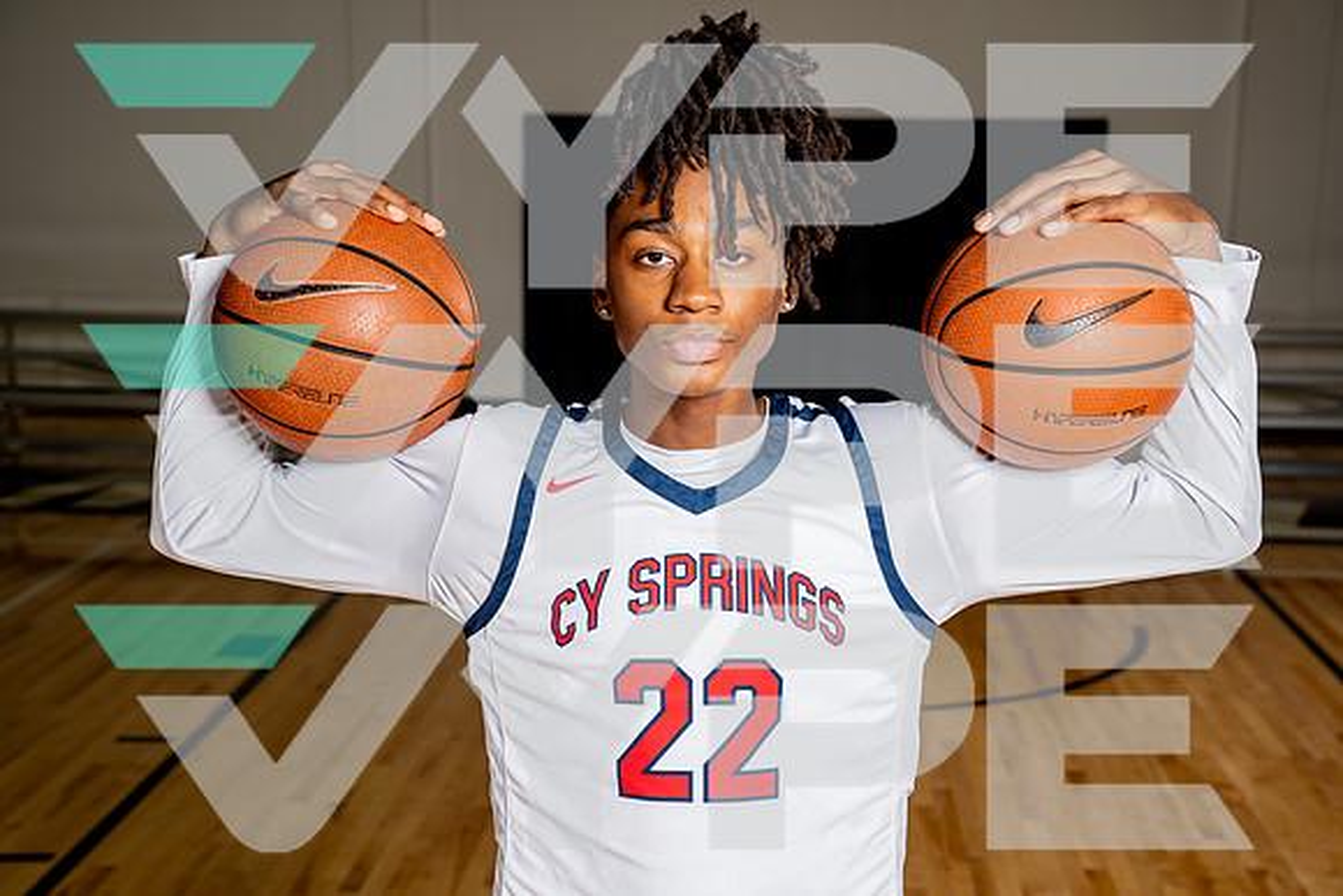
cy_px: 448
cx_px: 672
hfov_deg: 37.5
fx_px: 1978
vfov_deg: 25.5
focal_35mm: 53
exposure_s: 1/250
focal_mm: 53
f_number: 5.6
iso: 250
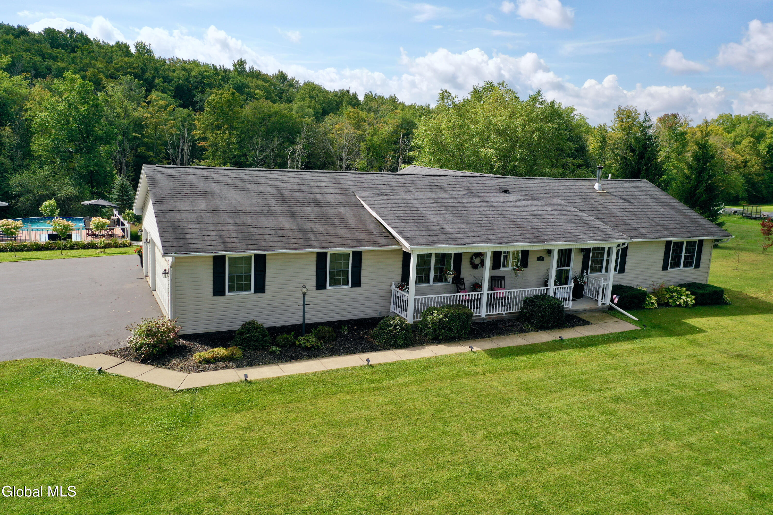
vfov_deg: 46.4
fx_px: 601
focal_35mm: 28
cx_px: 386
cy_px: 258
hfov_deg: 65.5
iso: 100
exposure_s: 1/60
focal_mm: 10.26
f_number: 3.5
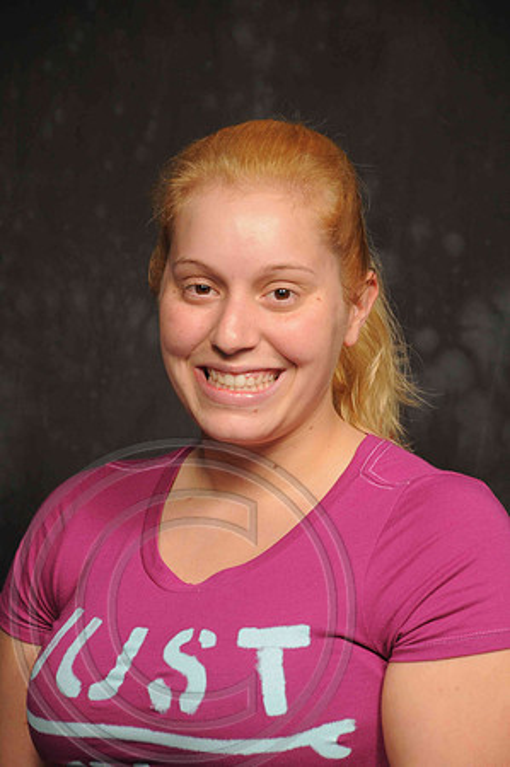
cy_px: 384
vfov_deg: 15.2
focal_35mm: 135
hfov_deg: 10.1
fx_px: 2875
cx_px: 255
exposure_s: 1/30
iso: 200
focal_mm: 90
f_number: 5.6
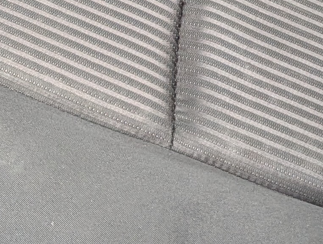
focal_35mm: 129
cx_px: 146
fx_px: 1206
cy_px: -190
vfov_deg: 10.8
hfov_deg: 15.3
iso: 129
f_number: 1.68
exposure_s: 1/431
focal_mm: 6.9
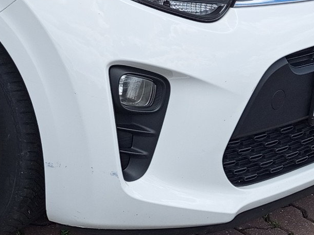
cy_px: 50
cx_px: -29
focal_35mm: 105
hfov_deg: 18.1
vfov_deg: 14.0
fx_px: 952
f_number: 1.79
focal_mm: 4.69
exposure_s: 1/904
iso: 100
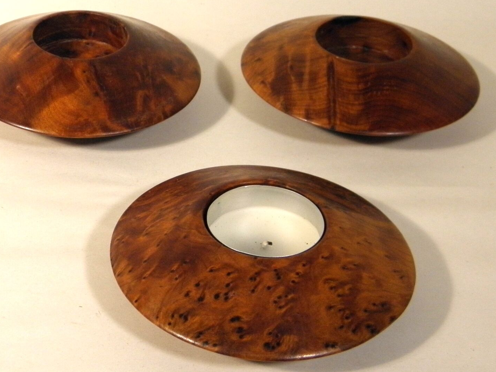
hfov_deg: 27.3
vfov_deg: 21.0
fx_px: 1003
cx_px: 109
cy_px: 148
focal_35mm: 70
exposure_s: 1/40
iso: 160
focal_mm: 7.1
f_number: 3.8
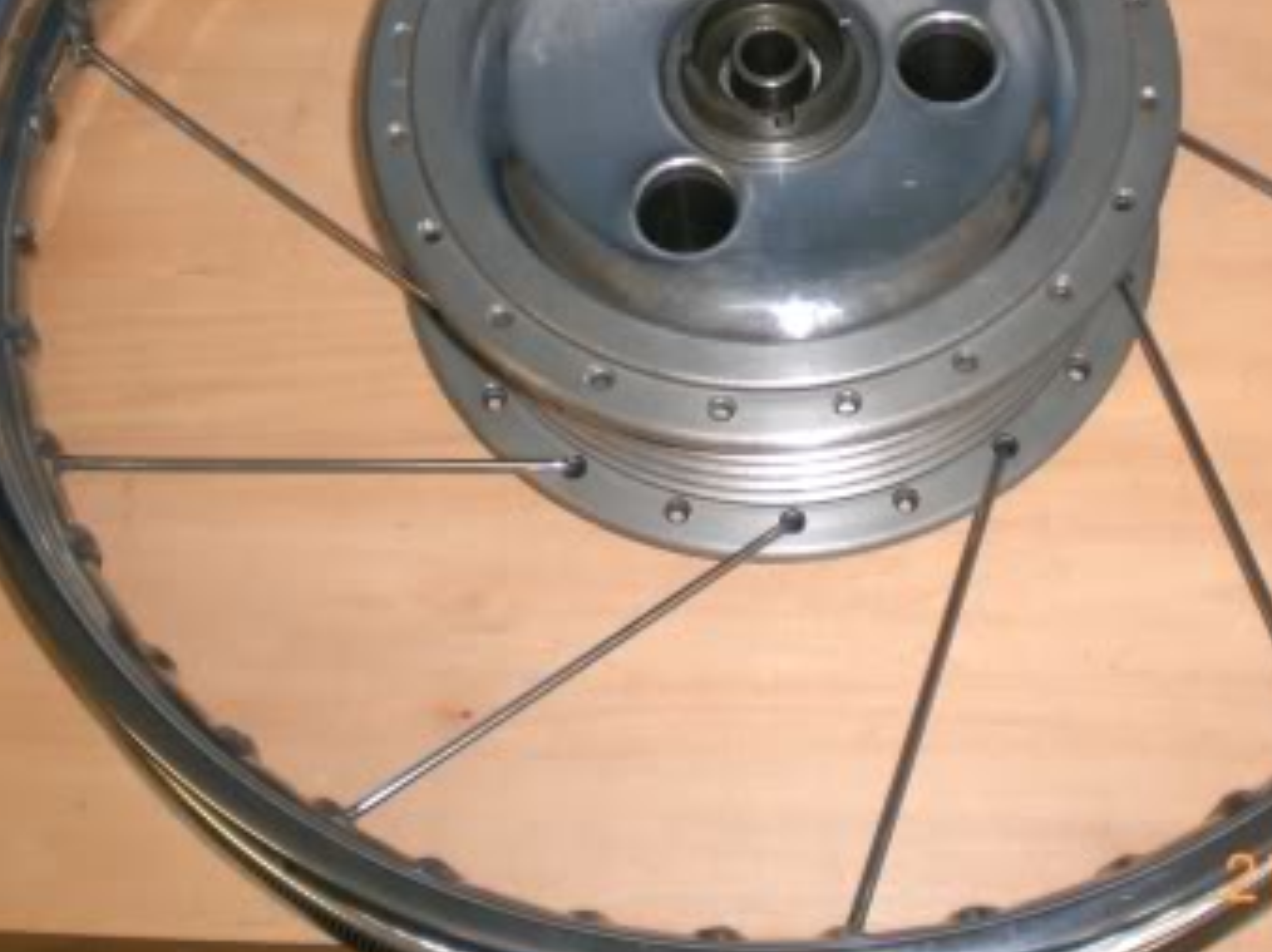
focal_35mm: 72
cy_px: 158
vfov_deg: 20.1
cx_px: 839
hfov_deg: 26.9
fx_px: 2644
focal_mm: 6.3
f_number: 3.1
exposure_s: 1/60
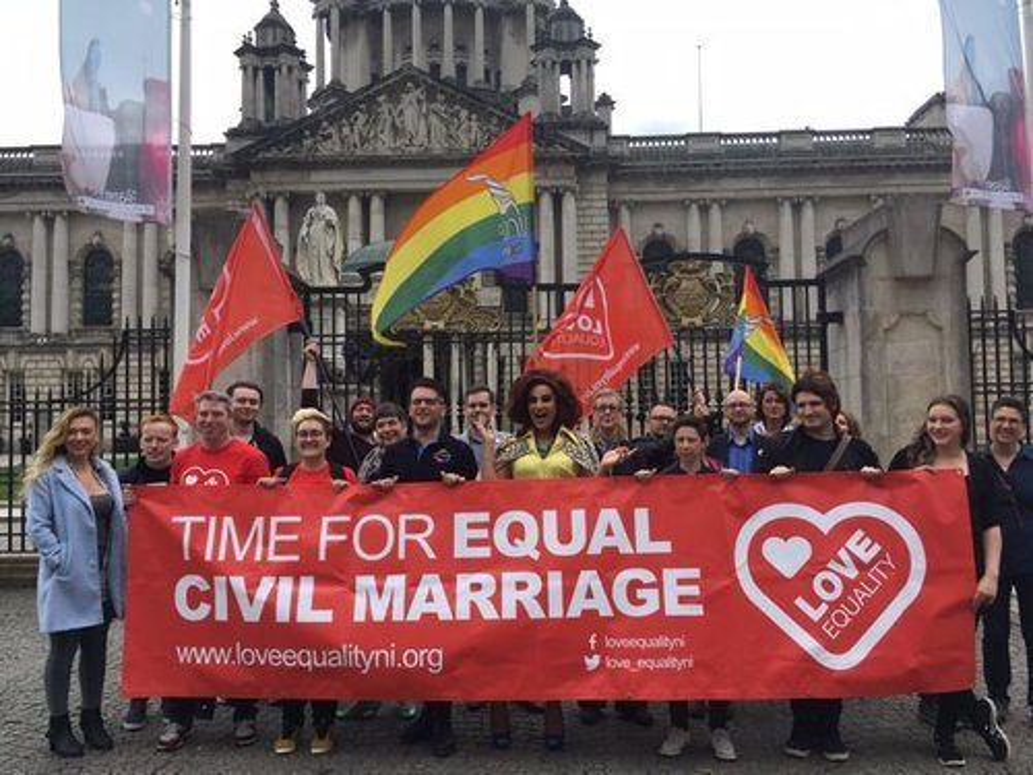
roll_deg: +1.9
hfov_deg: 61.7
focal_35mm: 29
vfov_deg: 48.2
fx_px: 865
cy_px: 388
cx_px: 516
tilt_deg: +4.3
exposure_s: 1/962
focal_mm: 4.15
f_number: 2.2
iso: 25
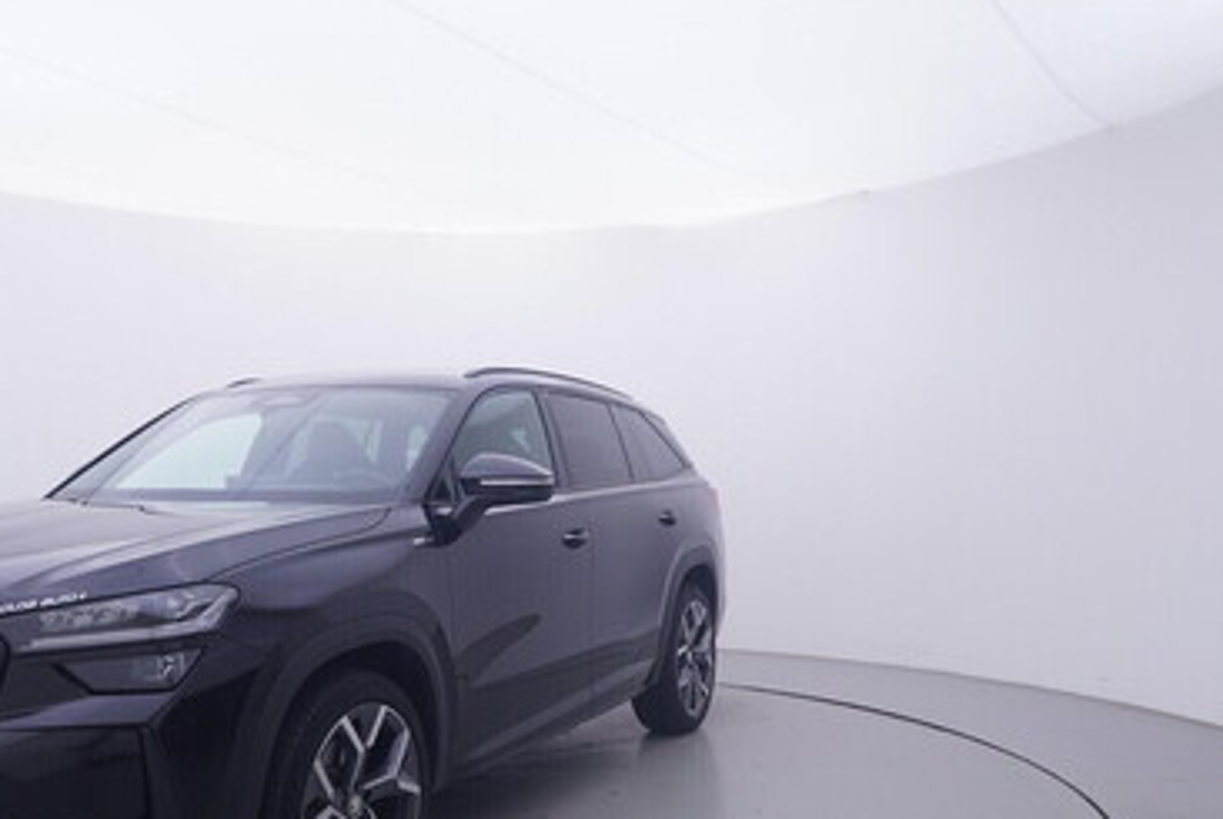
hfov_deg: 55.6
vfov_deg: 38.8
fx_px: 1148
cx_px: 476
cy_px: 540
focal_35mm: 34
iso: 200
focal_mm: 15
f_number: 5
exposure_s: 1/80
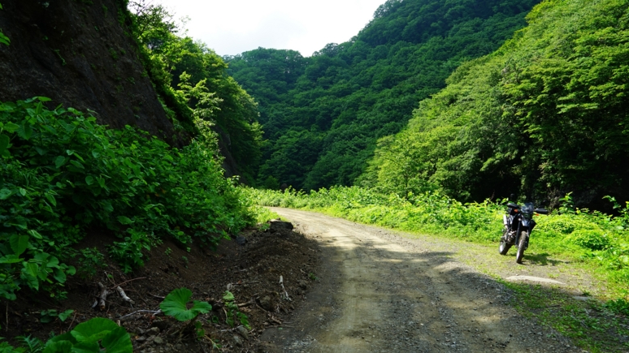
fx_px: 434
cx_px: 318
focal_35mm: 26
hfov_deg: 71.9
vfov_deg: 44.4
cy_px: 183
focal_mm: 24
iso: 100
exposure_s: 1/90
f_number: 8
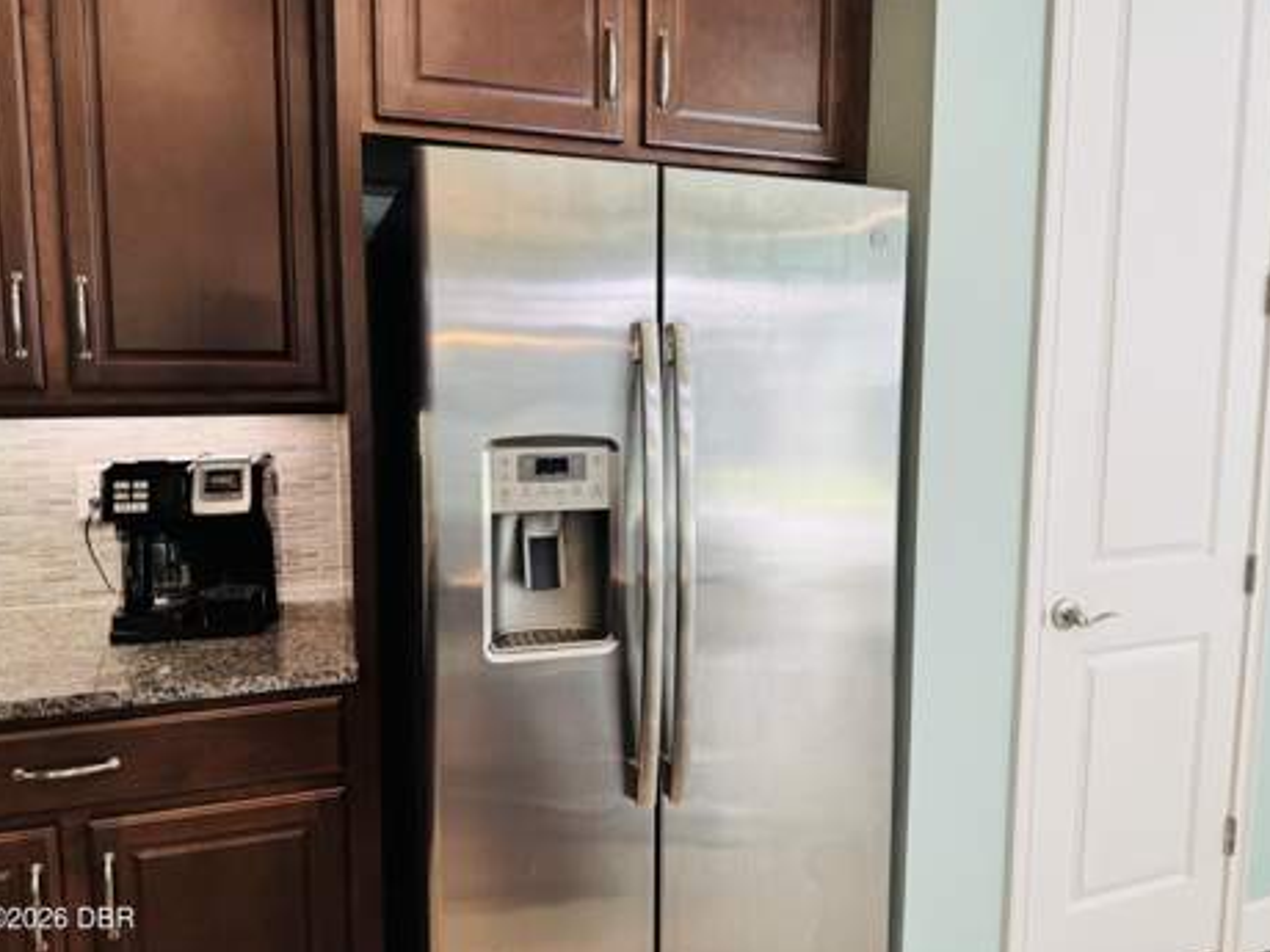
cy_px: 465
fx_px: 917
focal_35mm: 25
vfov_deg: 54.9
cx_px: 646
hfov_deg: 69.4
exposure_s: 1/120
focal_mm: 6.76
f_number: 1.78
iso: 80
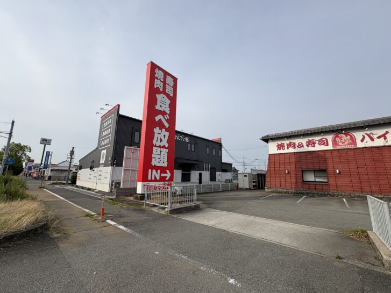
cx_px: 196
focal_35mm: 14
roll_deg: -0.5
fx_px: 158
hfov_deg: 102.1
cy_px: 146
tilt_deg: +9.1
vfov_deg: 85.7
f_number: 2.2
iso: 40
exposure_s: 1/1637
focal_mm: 2.22
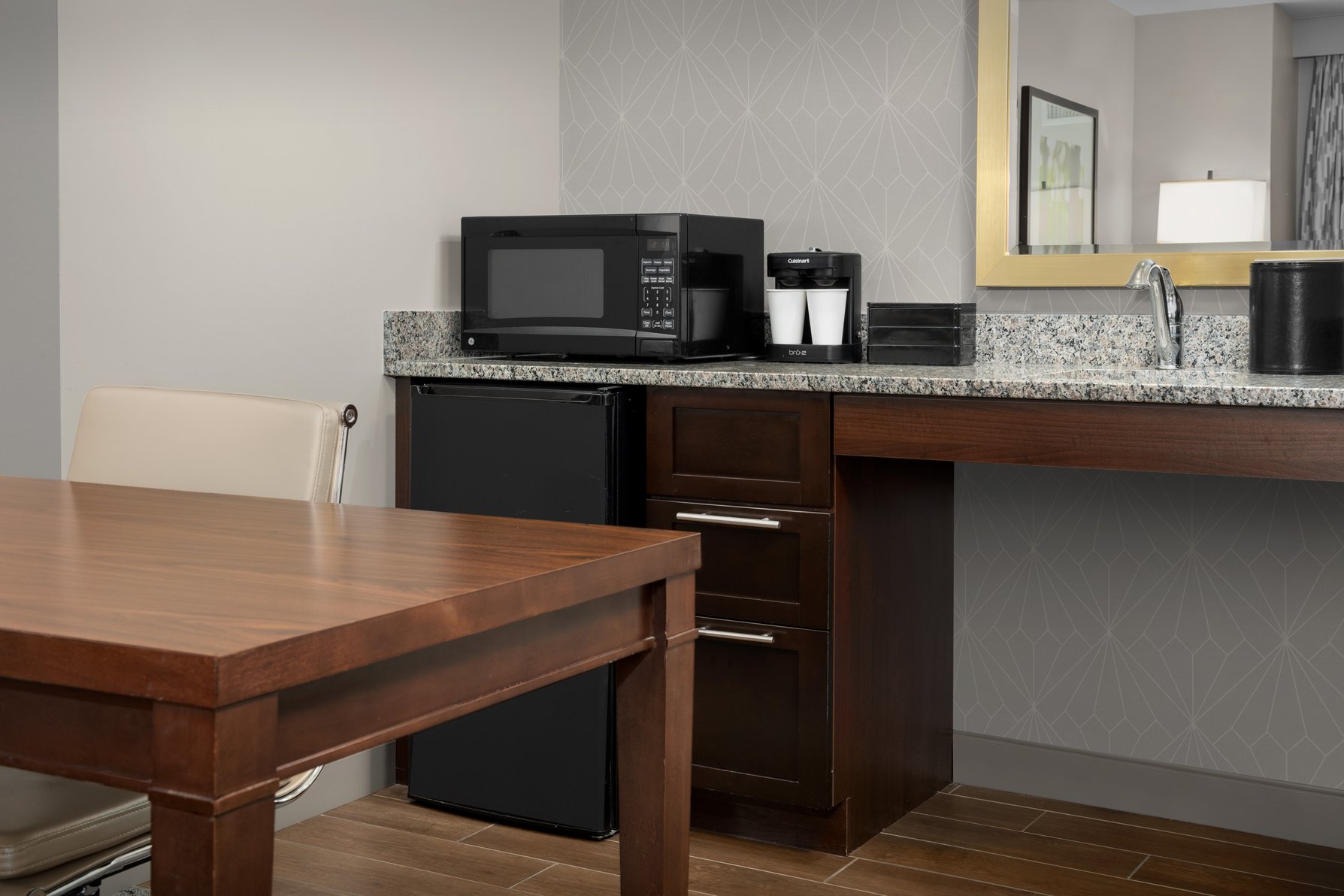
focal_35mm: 45
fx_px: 1680
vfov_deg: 29.9
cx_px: 672
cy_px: 448
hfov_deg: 43.6
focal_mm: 45
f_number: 11
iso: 400
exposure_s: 1/250
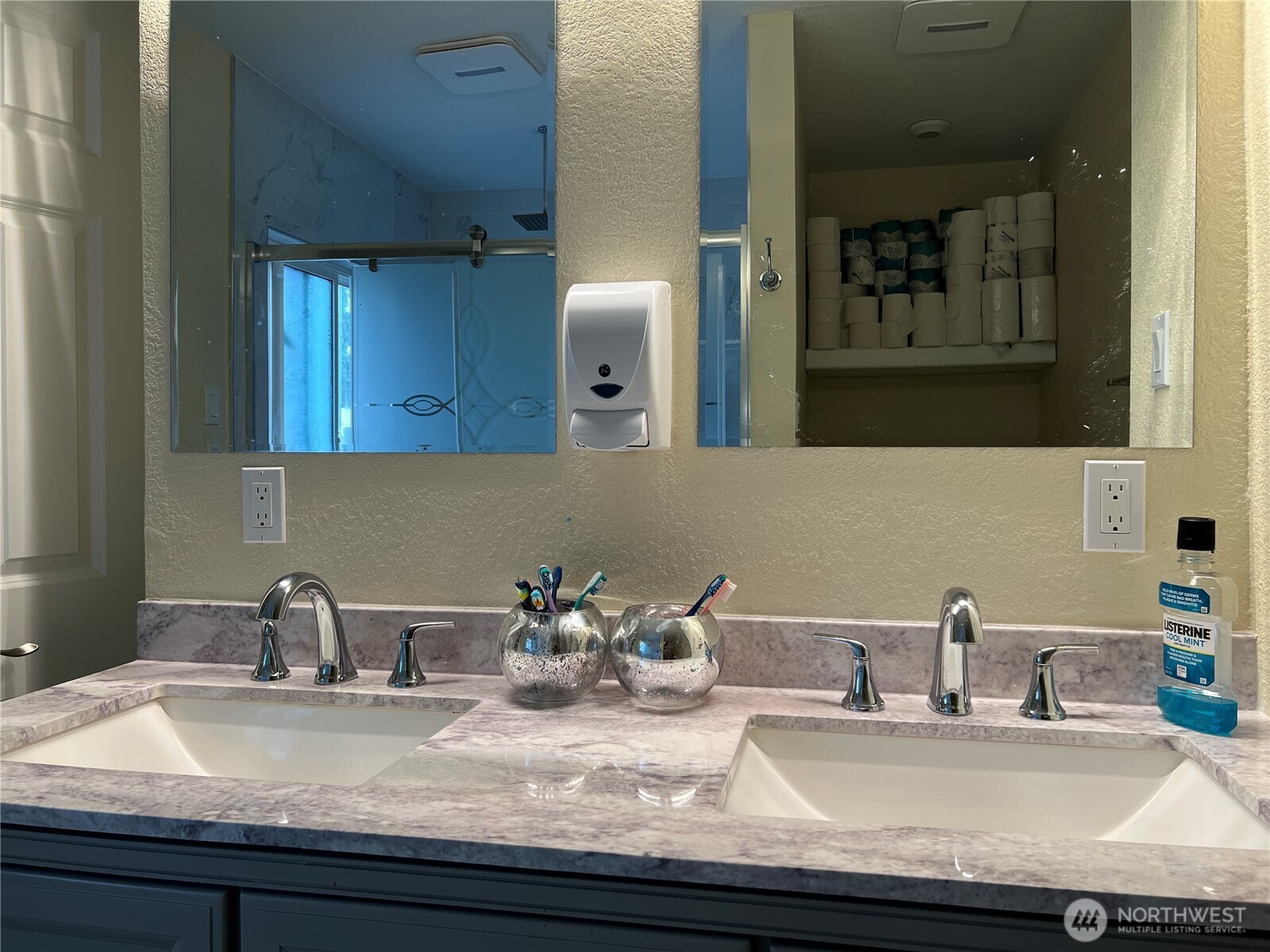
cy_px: 476
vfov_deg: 53.1
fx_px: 954
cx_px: 635
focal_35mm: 26
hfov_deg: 67.3
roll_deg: +0.0
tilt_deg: -1.8
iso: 40
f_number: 1.5
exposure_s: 1/120
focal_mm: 5.7
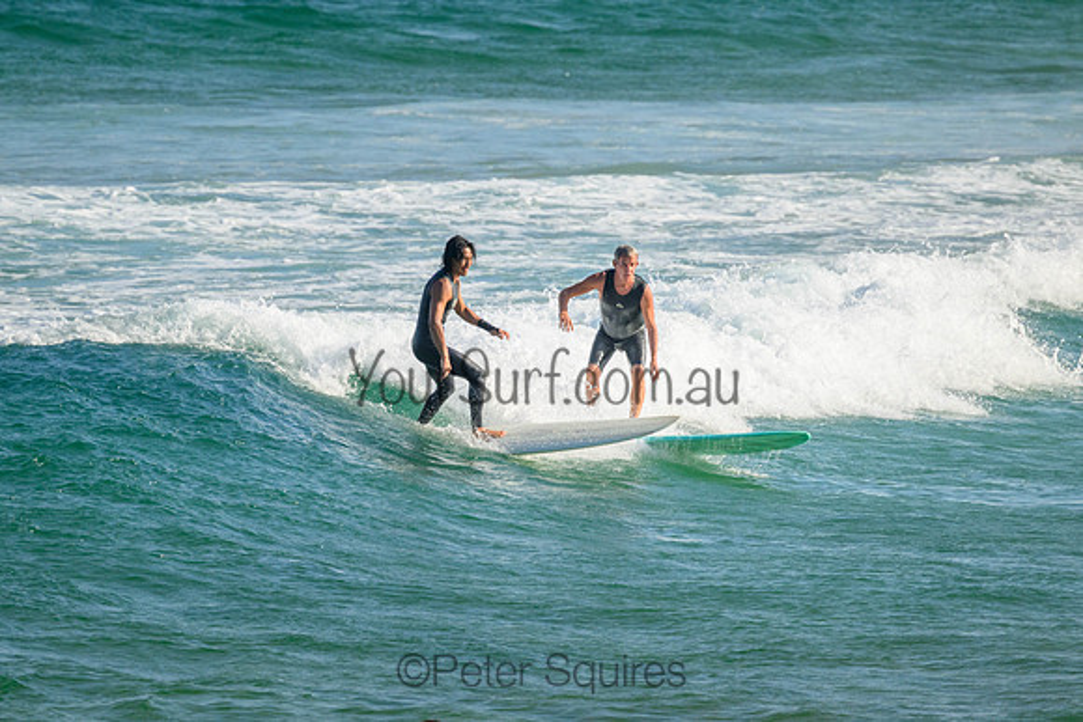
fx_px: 24071
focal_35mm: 800
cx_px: 542
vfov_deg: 1.7
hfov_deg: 2.6
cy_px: 361
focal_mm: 800
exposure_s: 1/2000
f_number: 11
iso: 1000
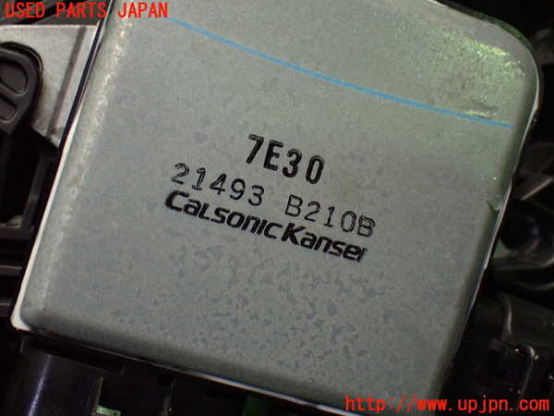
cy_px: 208
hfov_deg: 38.2
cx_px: 277
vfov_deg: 29.1
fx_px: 800
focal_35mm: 50
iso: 800
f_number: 3.2
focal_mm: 9.01
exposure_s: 1/160
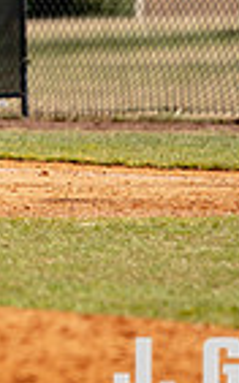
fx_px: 11309
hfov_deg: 1.2
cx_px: -250
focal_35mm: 1084
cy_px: -14
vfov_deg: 1.9
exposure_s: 1/1000
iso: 200
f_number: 2.8
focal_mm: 200
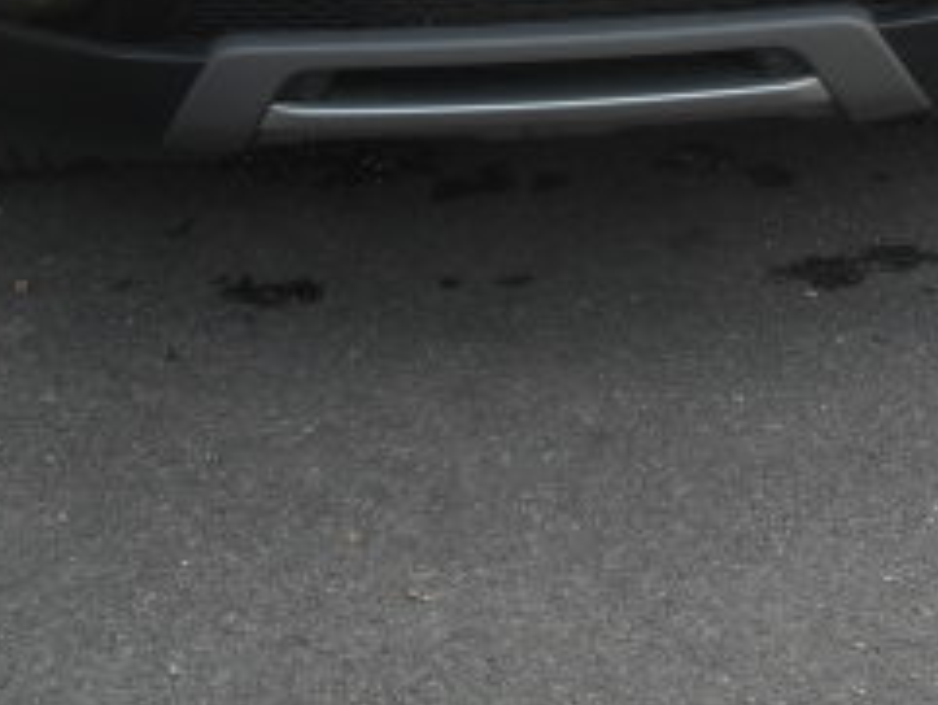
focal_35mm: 93
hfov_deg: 21.1
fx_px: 2521
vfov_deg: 15.2
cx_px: 506
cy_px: -187
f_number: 2.8
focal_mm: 5.7
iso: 64
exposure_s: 1/369
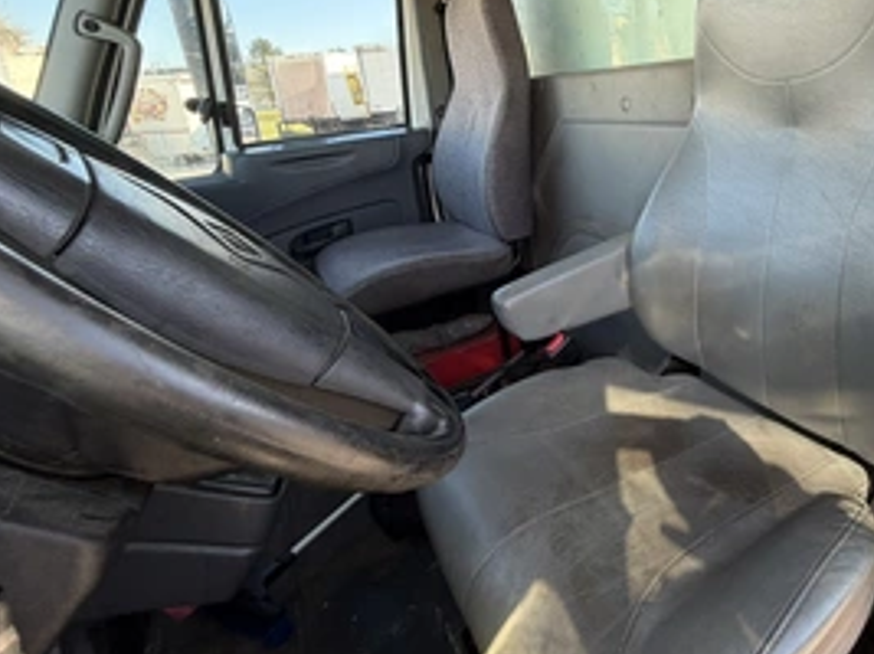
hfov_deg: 74.1
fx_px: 530
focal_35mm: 21
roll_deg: +3.1
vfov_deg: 62.1
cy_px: 229
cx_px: 642
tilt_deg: -16.0
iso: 64
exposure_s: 1/121
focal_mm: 2.22
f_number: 2.2
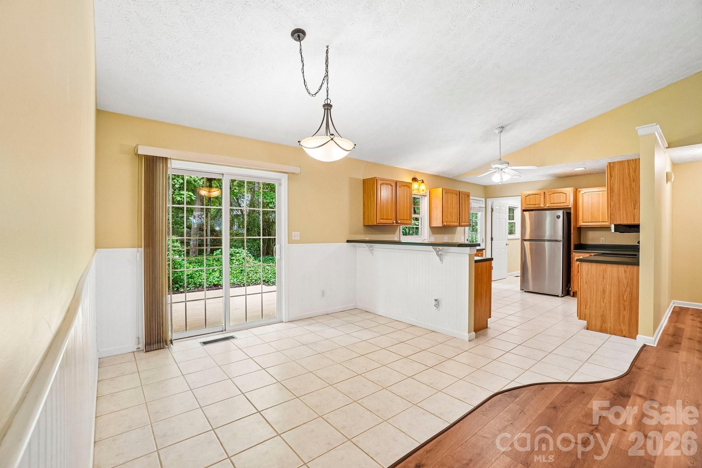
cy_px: 234
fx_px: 292
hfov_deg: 100.4
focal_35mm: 15
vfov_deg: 77.3
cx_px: 351
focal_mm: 10
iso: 400
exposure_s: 1/20
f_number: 8
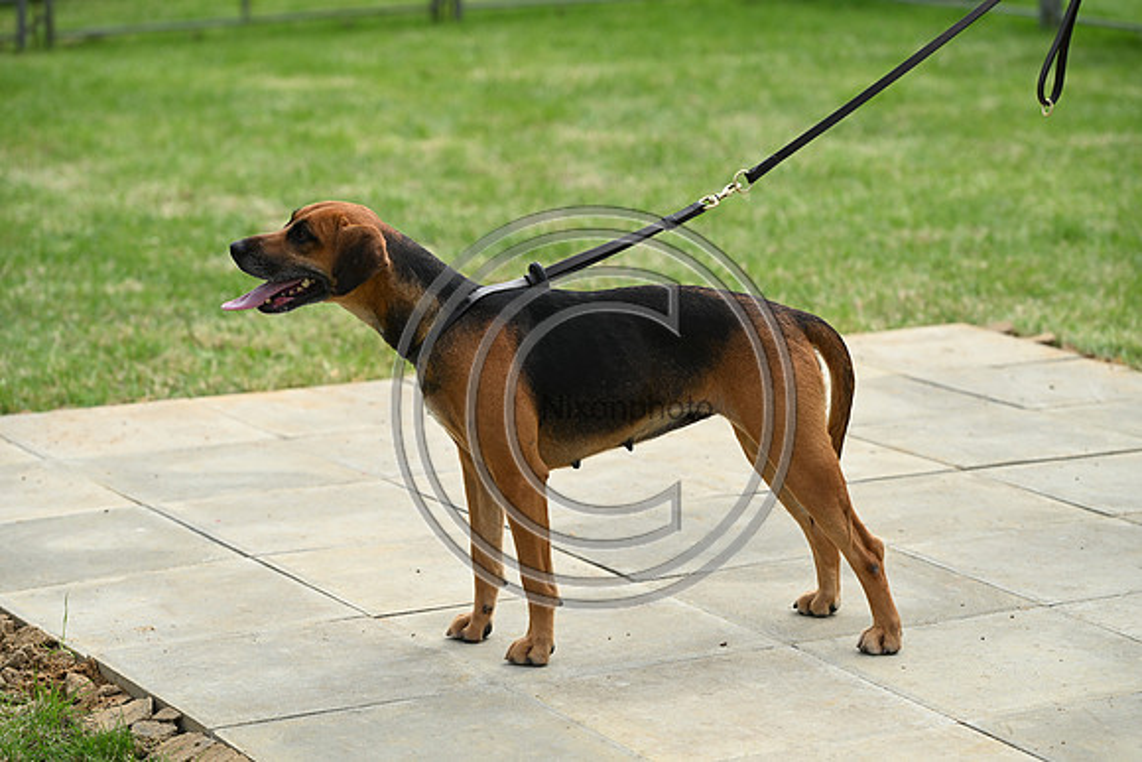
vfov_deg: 11.2
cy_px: 381
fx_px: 3871
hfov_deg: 16.8
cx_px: 571
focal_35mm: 122
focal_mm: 122
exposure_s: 1/1000
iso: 200
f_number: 4.5
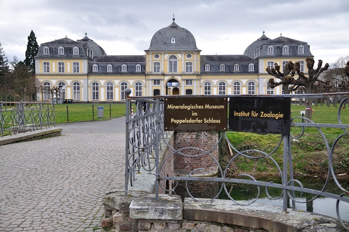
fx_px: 508
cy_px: 116
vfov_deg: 25.7
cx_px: 174
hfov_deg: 37.9
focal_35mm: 52
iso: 200
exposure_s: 1/400
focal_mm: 35
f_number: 5
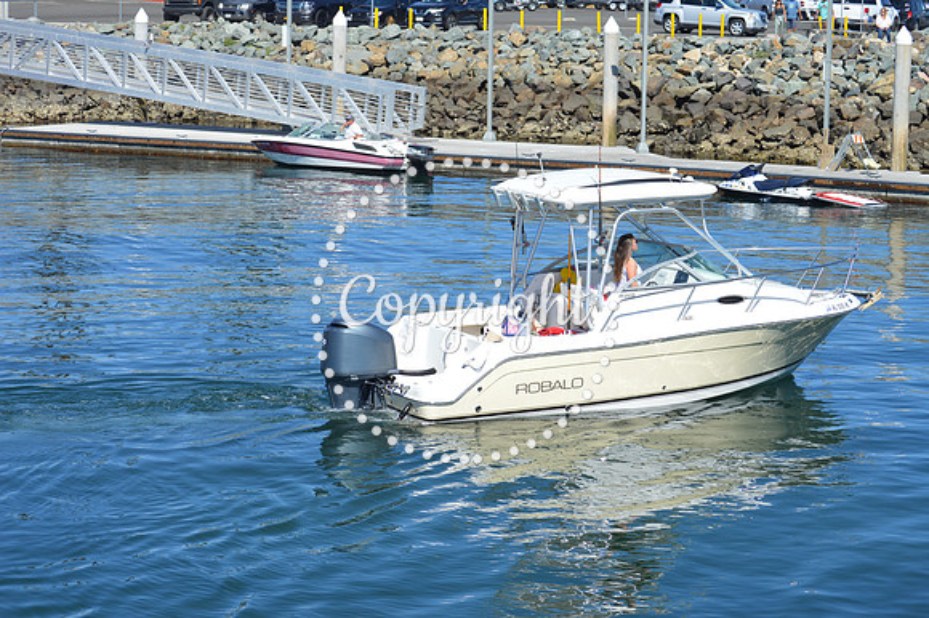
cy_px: 309
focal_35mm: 82
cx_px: 464
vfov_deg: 16.5
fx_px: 2128
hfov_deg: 24.6
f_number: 9
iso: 100
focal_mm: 55
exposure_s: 1/320
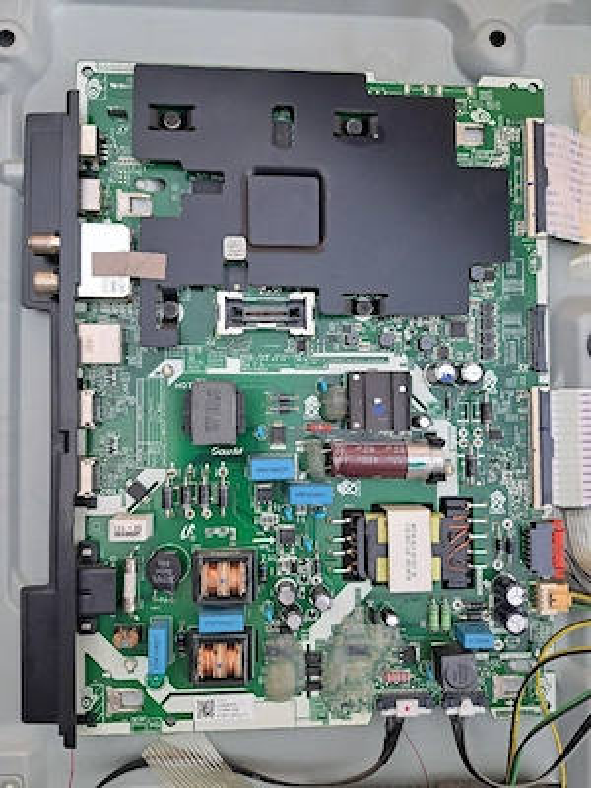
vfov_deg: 71.6
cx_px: 296
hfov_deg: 56.8
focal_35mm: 24
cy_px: 394
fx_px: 546
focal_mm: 5.23
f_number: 1.8
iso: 125
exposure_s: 1/50
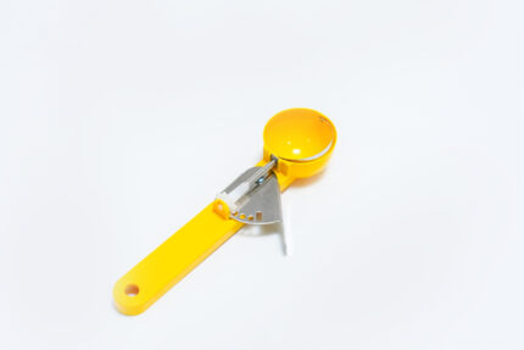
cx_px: 262
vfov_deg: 23.8
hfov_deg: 35.0
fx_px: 830
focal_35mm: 57
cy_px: 175
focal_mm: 38
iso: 3200
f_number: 10
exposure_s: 1/125
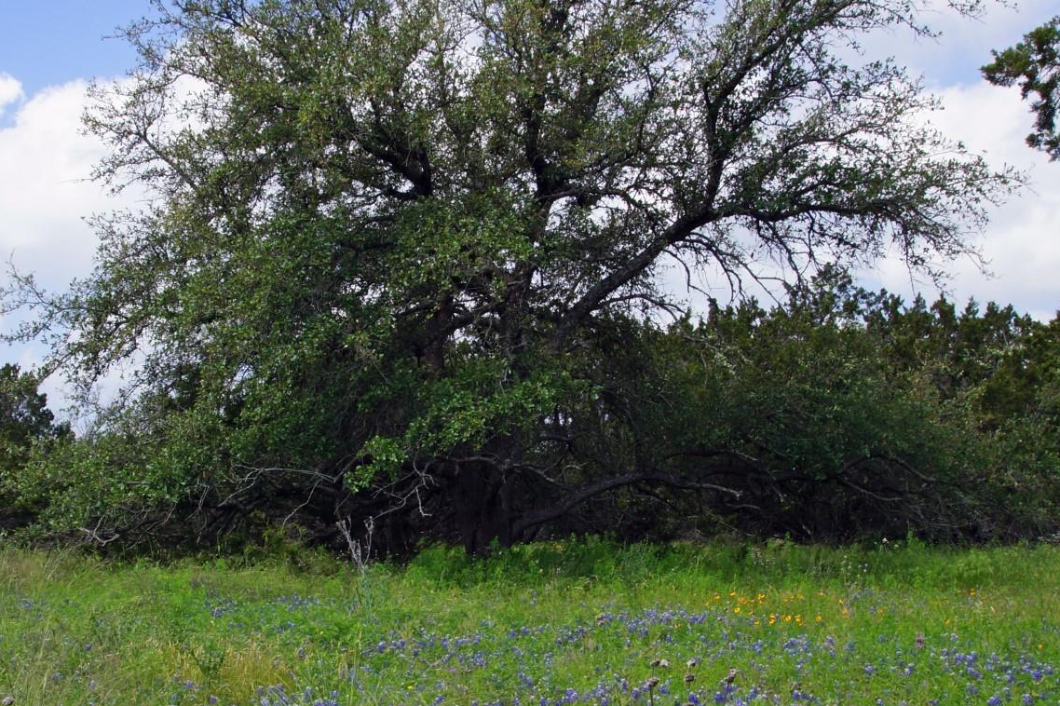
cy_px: 360
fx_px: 1351
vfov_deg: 29.3
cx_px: 441
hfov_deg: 42.7
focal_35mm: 46
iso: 100
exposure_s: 1/100
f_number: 13
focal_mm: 17
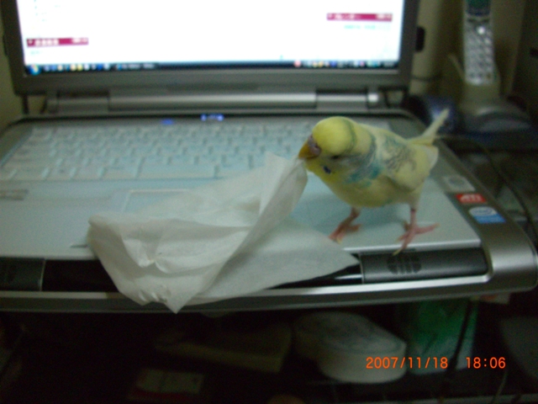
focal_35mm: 38
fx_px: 591
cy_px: 202
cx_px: 269
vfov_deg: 37.7
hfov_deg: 49.0
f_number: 2.8
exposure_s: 1/60
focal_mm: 7.9
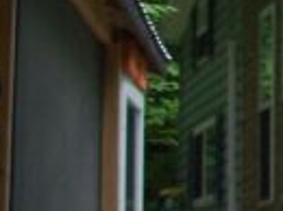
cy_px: 131
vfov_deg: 7.2
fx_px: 1689
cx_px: 753
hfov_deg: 8.5
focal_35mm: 207
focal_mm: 6.3
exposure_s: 1/60
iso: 64
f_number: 3
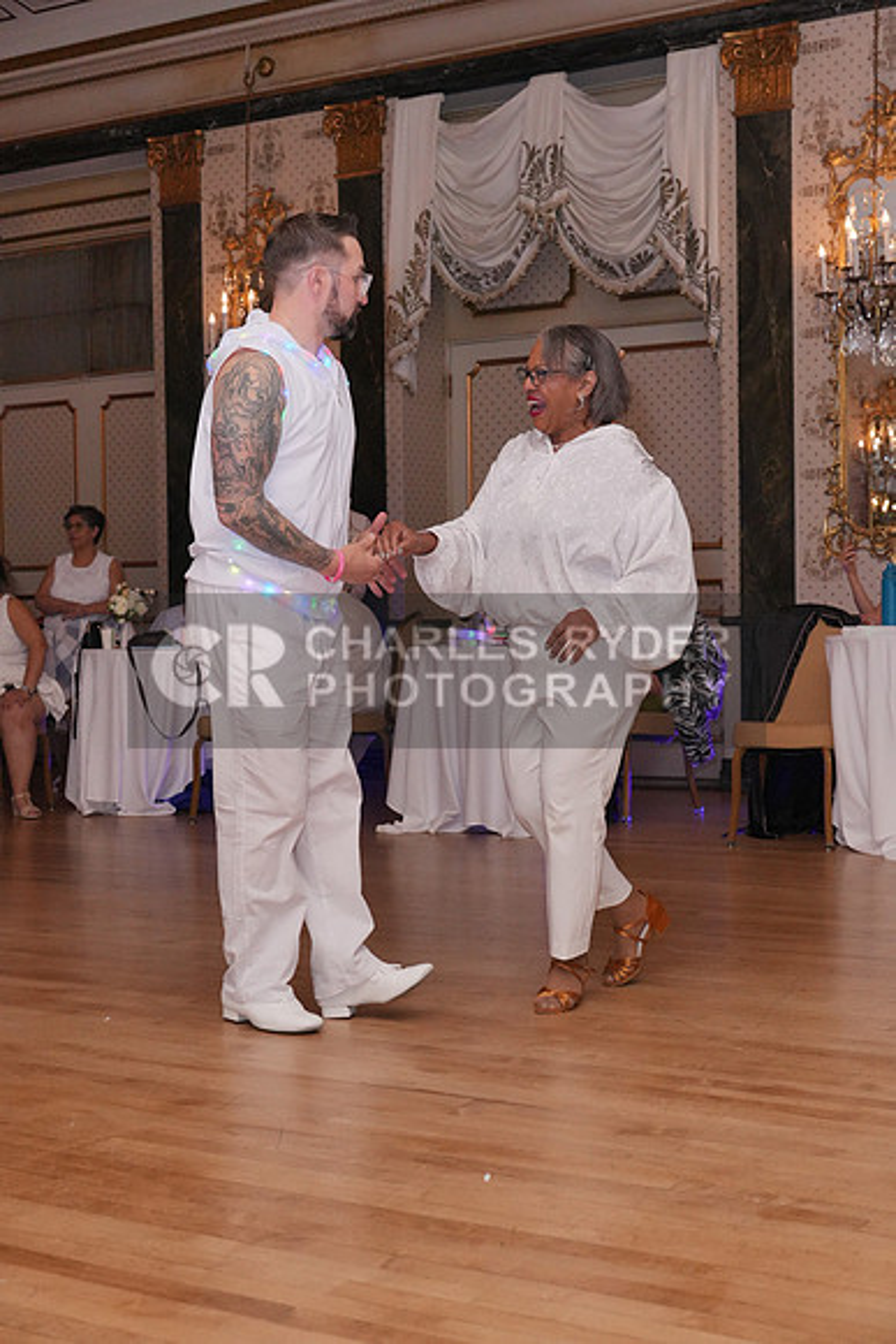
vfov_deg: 39.6
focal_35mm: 50
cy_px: 672
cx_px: 448
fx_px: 1865
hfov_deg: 27.0
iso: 5000
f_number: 5.6
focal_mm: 50
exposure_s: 1/250
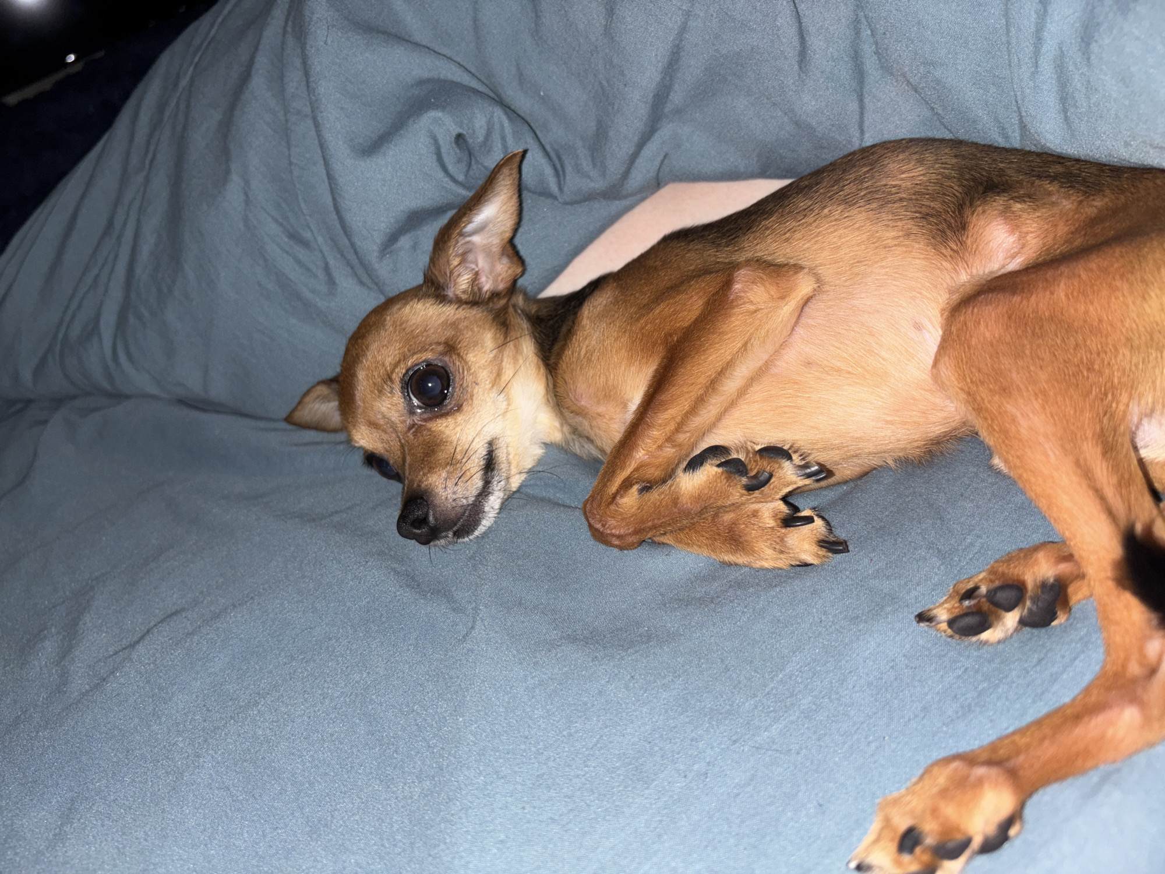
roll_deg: +23.1
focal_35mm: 26
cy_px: 437
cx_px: 582
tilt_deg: -34.4
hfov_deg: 67.3
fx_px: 875
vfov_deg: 53.1
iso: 50
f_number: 1.6
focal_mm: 5.96
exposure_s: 1/4
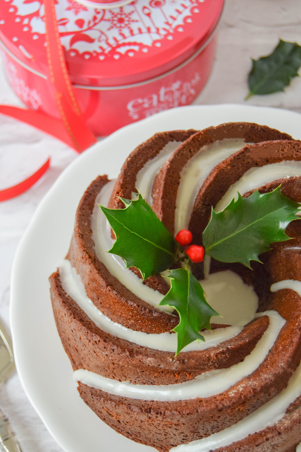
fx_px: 828
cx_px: 128
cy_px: 224
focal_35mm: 66
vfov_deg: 30.5
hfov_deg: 20.6
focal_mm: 38
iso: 1000
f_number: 4.8
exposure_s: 1/60
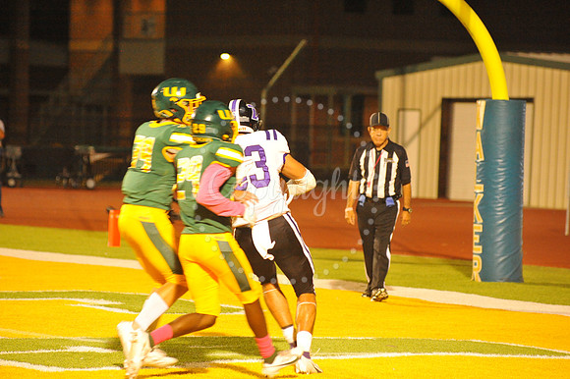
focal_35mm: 200
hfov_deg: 10.3
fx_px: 3165
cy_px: 190
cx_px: 285
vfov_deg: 6.9
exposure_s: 1/200
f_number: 5
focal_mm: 200
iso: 6400
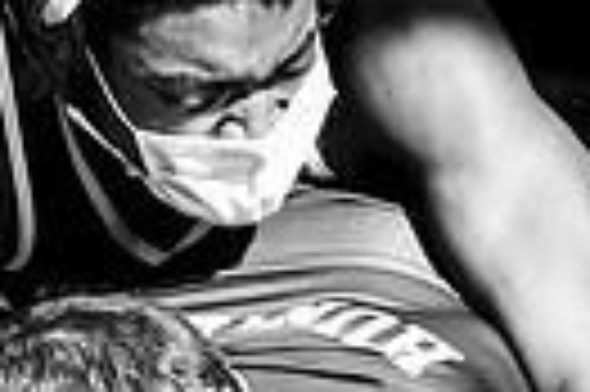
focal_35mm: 355
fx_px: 5811
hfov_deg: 5.8
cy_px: 457
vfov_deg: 3.9
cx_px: 41
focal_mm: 80
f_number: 3.5
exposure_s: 1/1250
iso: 400
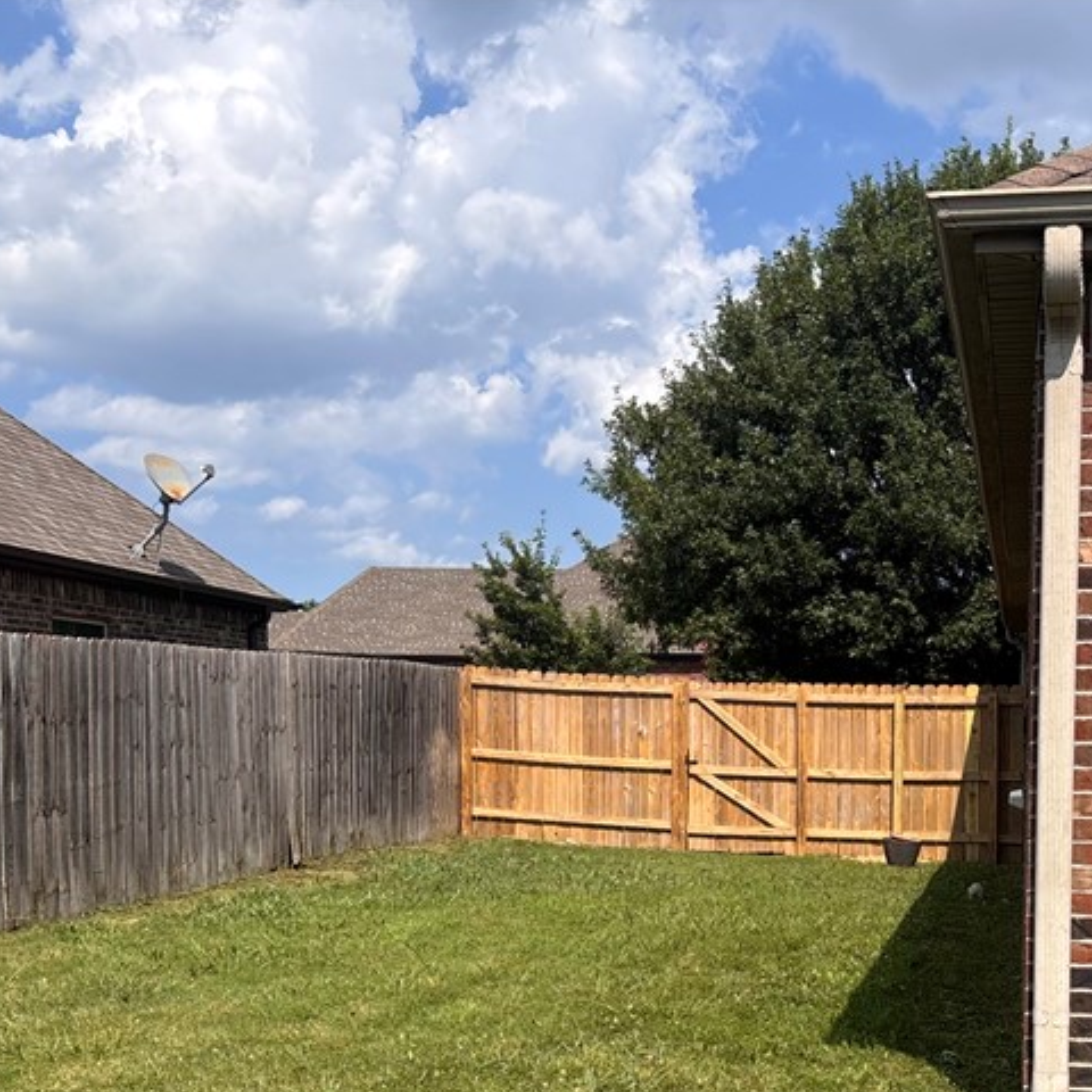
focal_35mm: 49
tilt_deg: -5.7
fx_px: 1749
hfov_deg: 34.0
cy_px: 867
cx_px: 817
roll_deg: -0.5
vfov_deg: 33.7
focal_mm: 5.96
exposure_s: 1/3534
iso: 50
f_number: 1.6
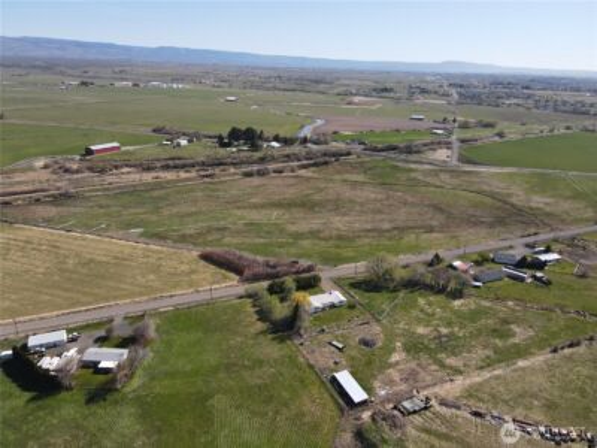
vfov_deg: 56.8
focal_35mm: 24
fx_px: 414
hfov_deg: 71.6
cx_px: 298
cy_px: 224
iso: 100
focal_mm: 4.5
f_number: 2.8
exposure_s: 1/640
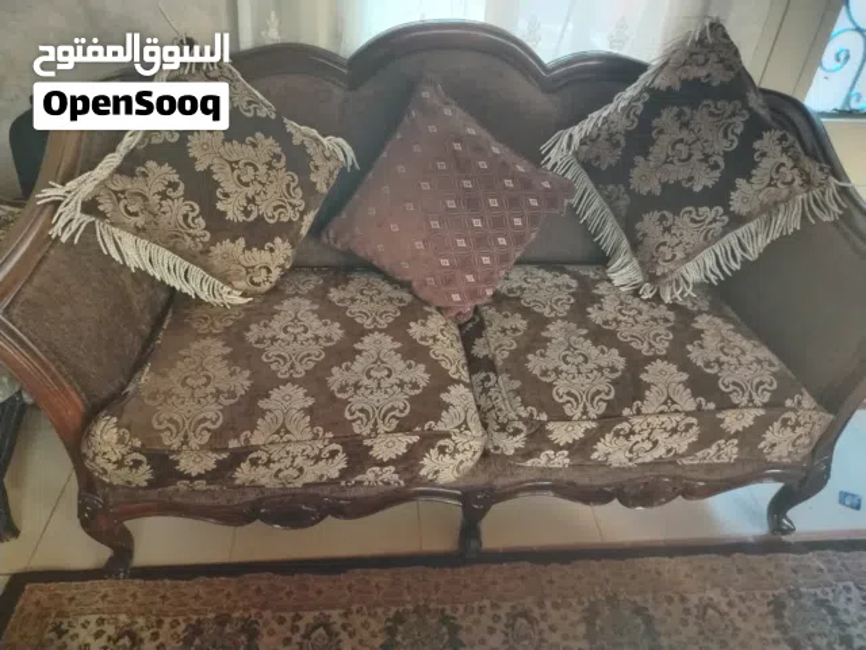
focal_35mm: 24
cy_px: 325
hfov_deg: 71.6
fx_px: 600
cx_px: 433
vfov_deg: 56.8
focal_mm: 5.25
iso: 1213
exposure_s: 1/24
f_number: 1.75
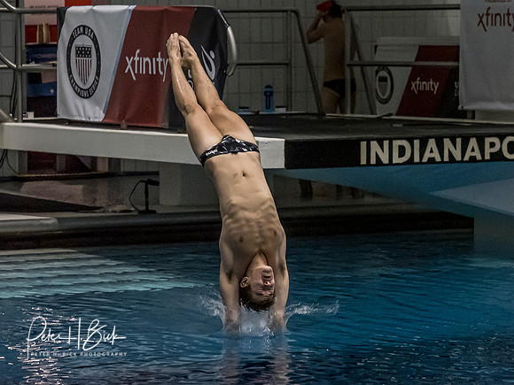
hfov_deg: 10.1
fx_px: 2906
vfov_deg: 7.6
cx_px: 209
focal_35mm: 196
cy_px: 153
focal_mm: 67
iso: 3200
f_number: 2.8
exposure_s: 1/1600
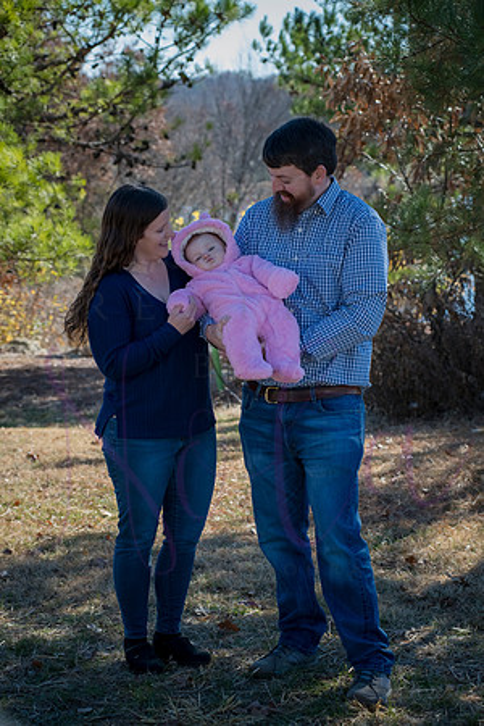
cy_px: 363
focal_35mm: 80
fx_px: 1613
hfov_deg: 17.1
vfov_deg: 25.4
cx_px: 242
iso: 400
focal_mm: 80
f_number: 6.3
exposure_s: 1/500
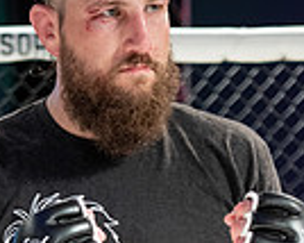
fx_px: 1421
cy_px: 379
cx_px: 109
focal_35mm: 158
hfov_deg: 12.2
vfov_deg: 9.5
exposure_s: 1/1000
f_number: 2.8
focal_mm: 50
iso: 1250
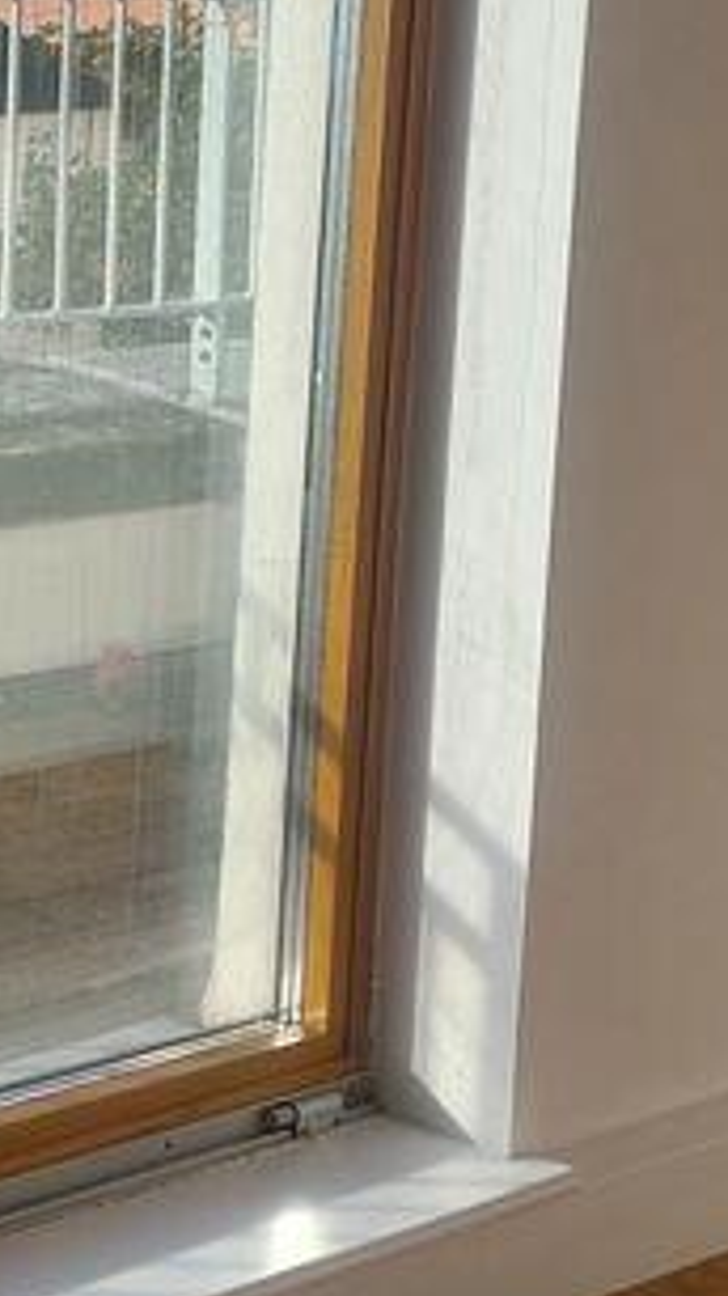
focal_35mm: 91
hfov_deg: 12.1
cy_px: 191
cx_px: -648
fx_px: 3125
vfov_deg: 23.0
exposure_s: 1/333
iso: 25
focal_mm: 5.23
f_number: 1.8
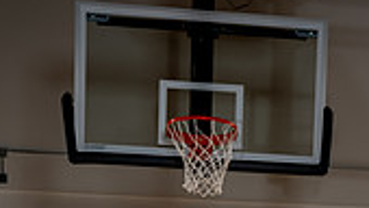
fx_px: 921
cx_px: 265
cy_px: 474
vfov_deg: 11.1
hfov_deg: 22.5
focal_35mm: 94
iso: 200
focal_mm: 34
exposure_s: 1/250
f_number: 5.6
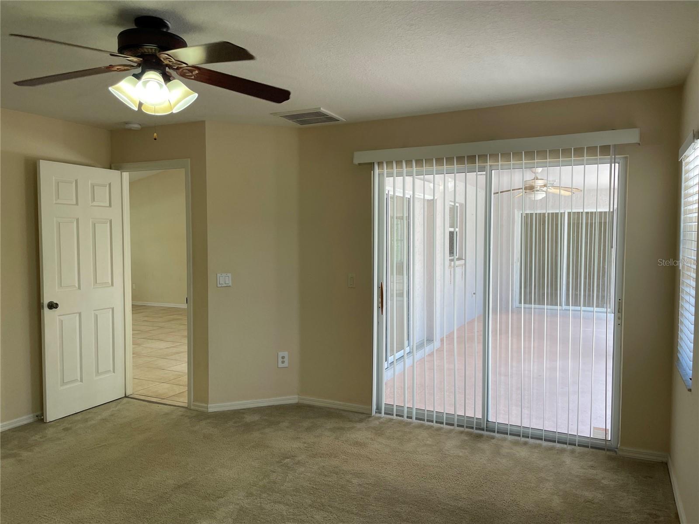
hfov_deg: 67.3
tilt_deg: -4.1
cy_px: 262
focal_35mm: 26
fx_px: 525
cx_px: 350
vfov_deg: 53.1
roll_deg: +0.2
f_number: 1.6
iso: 50
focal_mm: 4.2
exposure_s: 1/120
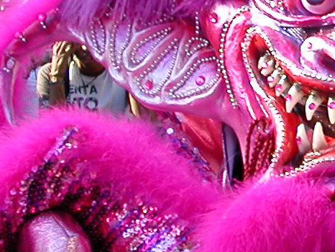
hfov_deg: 15.1
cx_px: 385
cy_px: 42
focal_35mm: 127
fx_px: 1230
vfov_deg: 11.6
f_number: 4.5
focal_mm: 5.6
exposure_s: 1/141
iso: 100
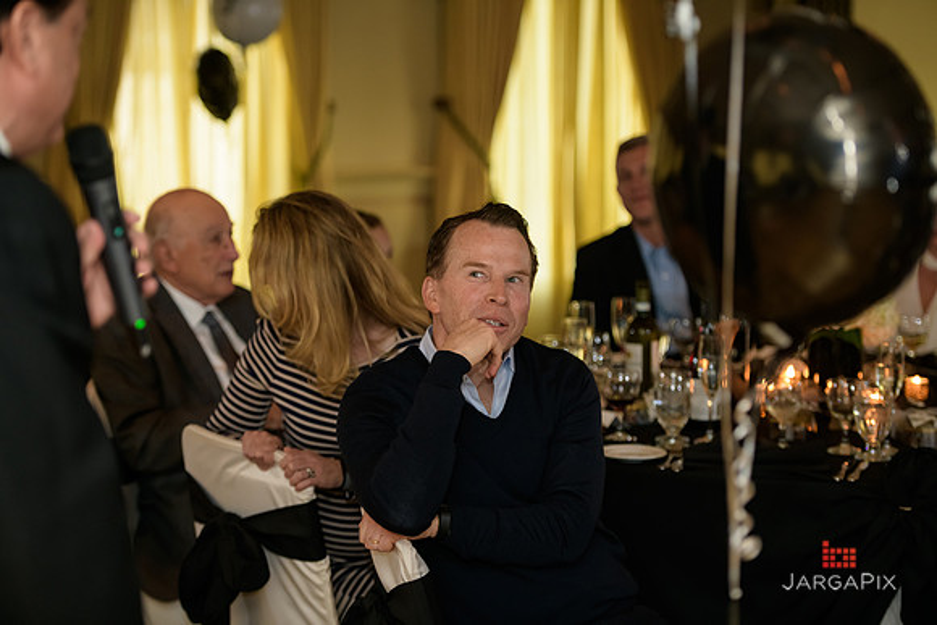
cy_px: 312
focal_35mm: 98
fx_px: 2551
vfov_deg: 14.0
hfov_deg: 20.8
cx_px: 468
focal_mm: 98
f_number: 3.2
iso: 1600
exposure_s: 1/125
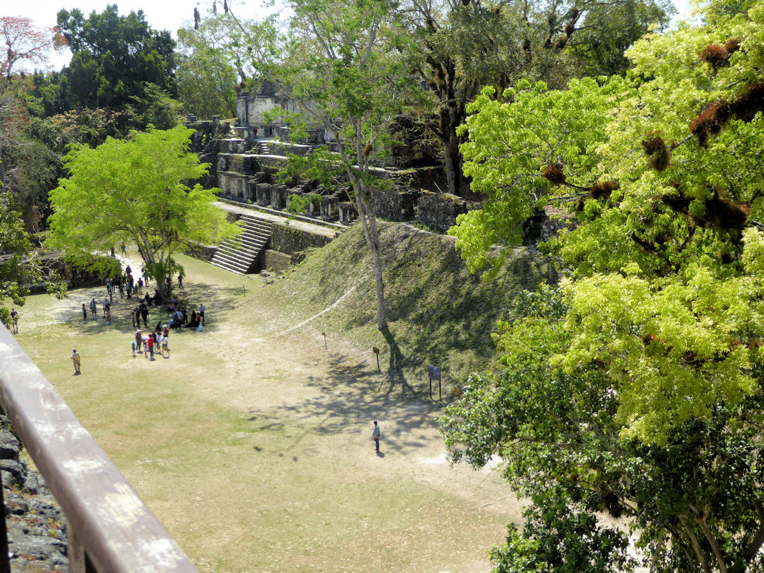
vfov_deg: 29.1
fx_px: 1104
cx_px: 382
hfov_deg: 38.2
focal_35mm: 50
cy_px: 286
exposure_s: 1/400
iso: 100
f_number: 4.1
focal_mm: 9
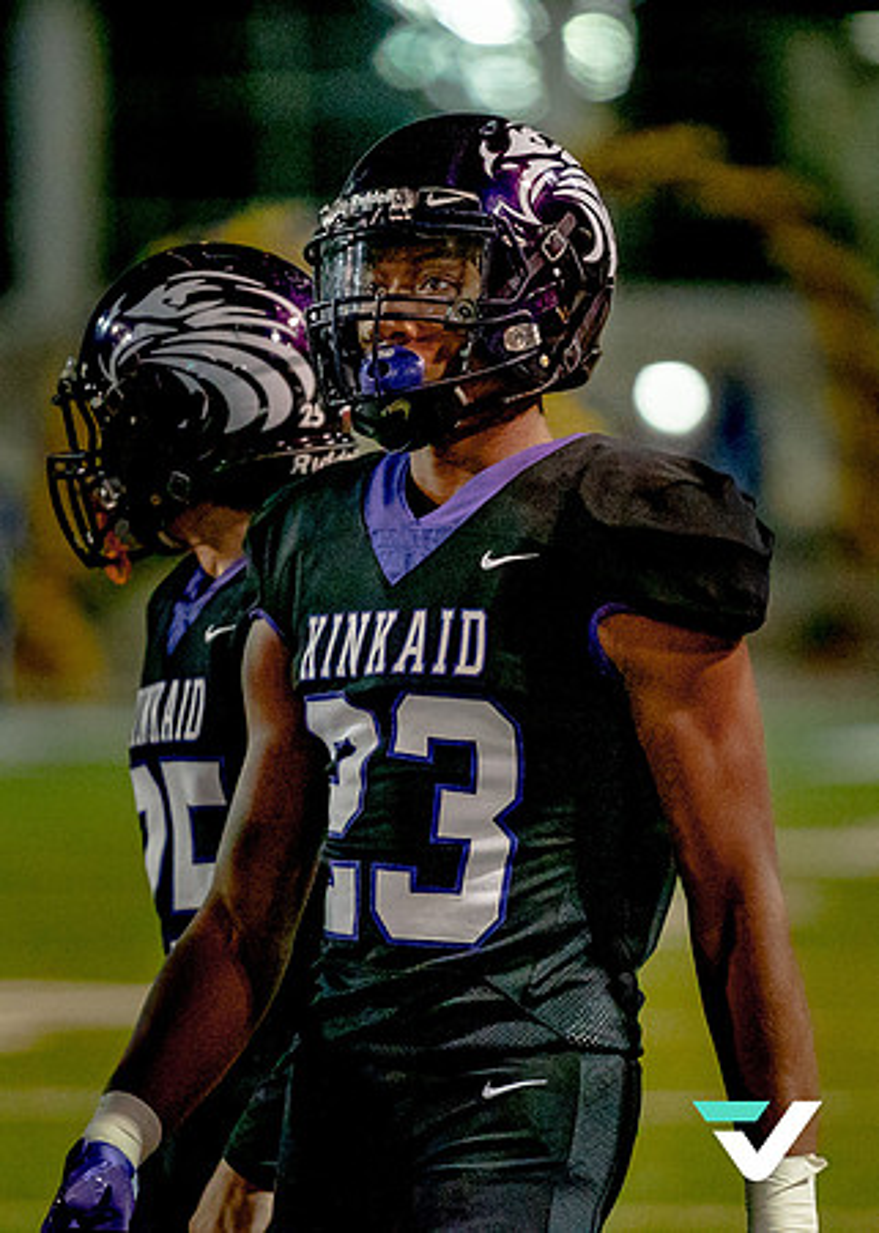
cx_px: 384
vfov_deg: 6.1
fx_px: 11586
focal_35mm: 331
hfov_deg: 4.3
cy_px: 537
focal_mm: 200
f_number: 2.8
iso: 6400
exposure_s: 1/1500
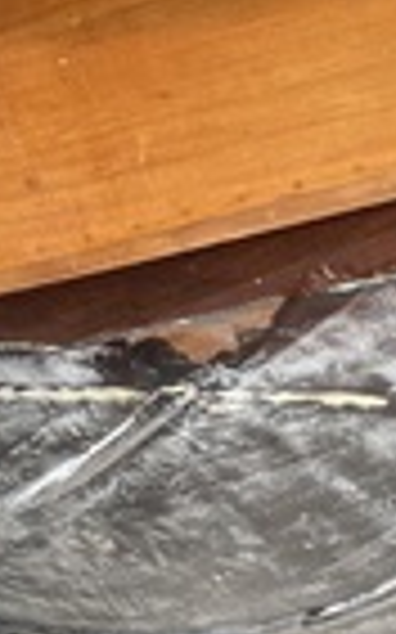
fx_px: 2022
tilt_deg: -1.1
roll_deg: -0.4
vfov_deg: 17.8
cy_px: 274
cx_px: 328
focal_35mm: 117
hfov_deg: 11.1
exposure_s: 1/682
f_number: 1.6
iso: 32
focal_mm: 4.2
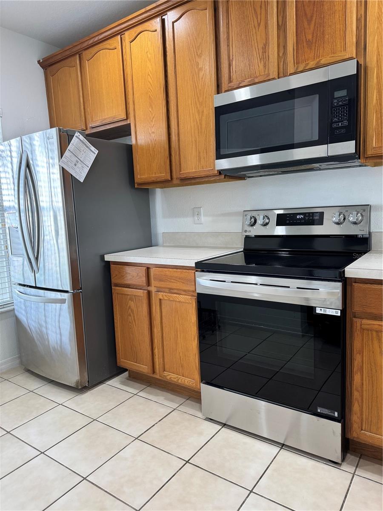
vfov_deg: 71.6
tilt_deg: -8.5
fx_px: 354
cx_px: 192
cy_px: 256
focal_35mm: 24
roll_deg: +3.2
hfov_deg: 56.8
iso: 125
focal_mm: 6.76
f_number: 1.78
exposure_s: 1/60
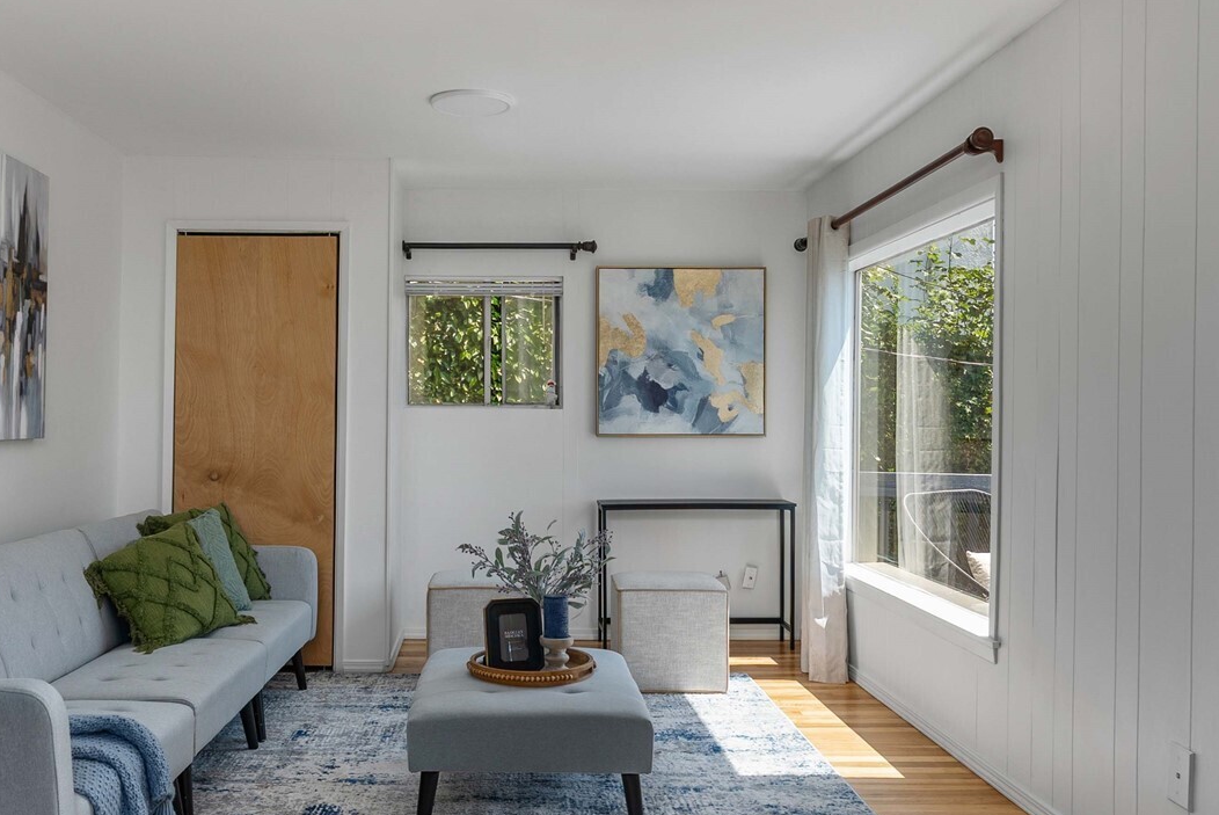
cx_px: 506
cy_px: 421
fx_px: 983
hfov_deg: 63.2
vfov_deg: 45.0
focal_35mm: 29
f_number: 6.3
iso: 400
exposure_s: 1/30
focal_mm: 18
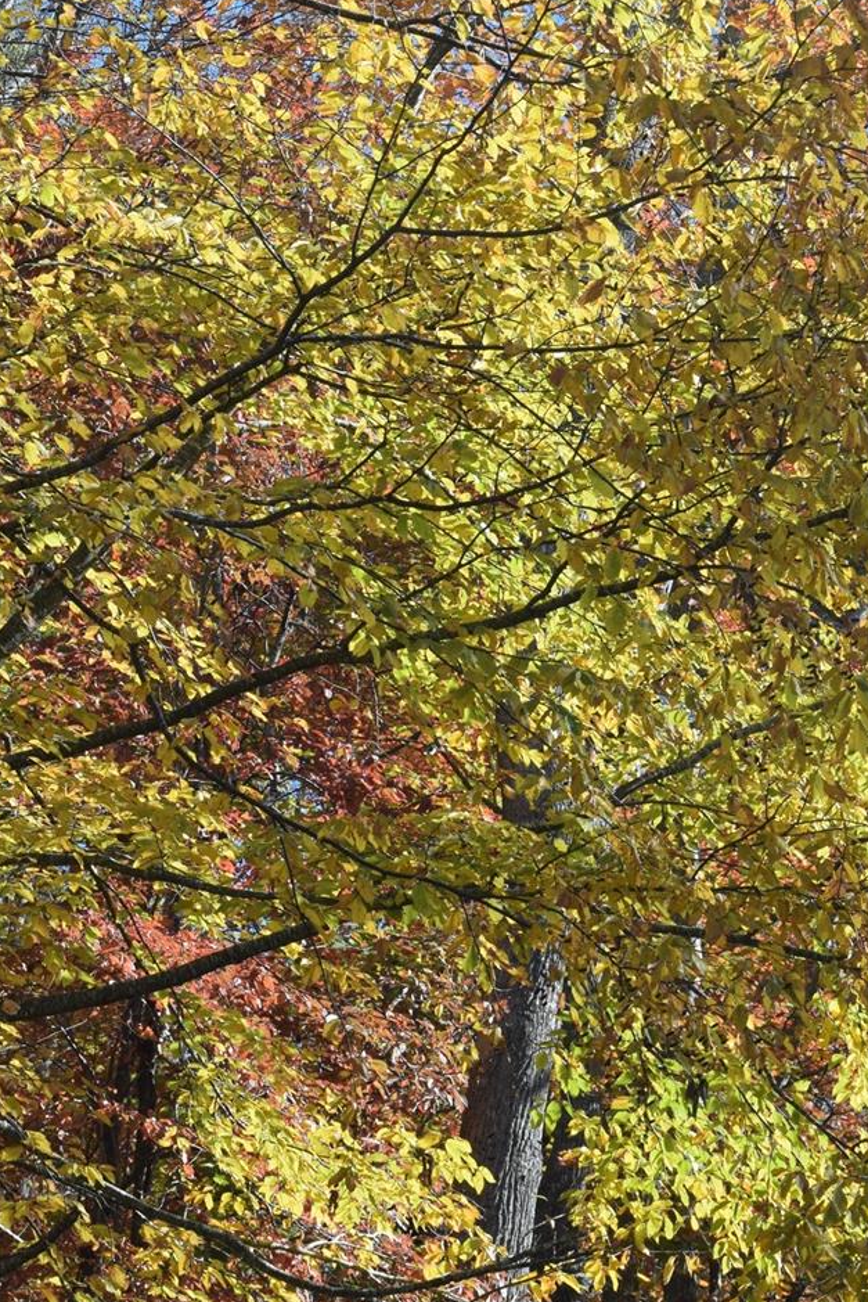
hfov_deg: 10.2
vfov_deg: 15.2
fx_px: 4874
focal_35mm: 135
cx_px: 241
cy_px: 493
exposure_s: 1/250
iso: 400
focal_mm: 55
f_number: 8
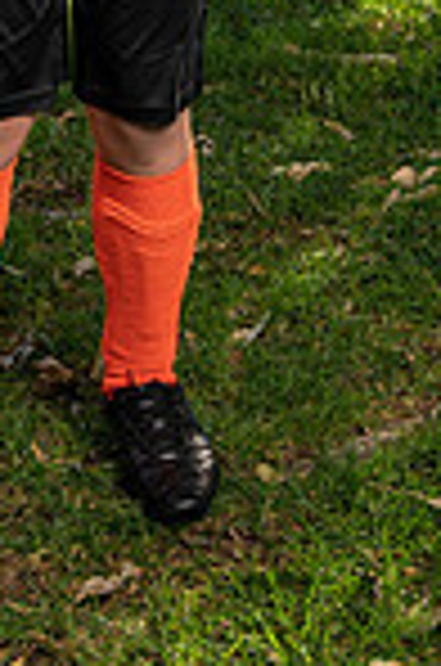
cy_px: -274
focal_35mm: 96
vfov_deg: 19.2
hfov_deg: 14.1
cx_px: 90
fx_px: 1772
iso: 100
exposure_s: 1/160
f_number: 5.6
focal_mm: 31.5
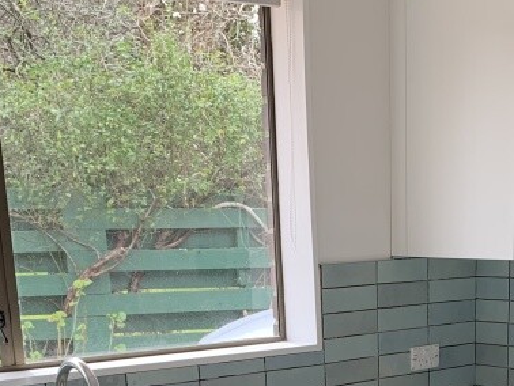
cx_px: 390
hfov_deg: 27.0
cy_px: 525
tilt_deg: -16.5
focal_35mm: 71
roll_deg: +1.1
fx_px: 1055
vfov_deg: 19.0
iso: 50
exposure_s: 1/121
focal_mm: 4.25
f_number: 1.8
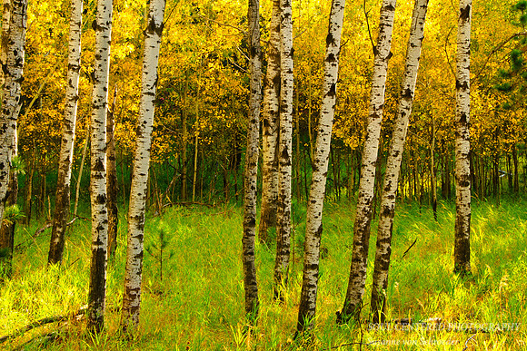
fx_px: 1230
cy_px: 176
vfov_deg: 16.3
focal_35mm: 84
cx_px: 264
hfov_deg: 24.2
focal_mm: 56
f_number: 16
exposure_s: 1/8
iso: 400
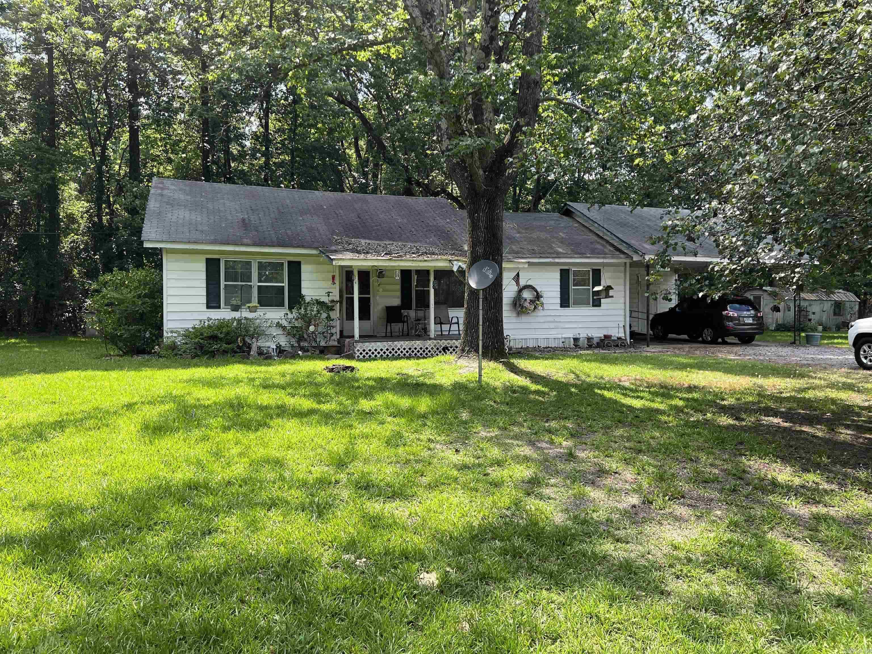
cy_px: 327
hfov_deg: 67.3
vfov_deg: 53.1
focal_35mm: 26
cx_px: 436
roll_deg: +0.2
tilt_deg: -2.4
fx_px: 655
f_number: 1.5
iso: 50
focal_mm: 5.7
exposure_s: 1/803
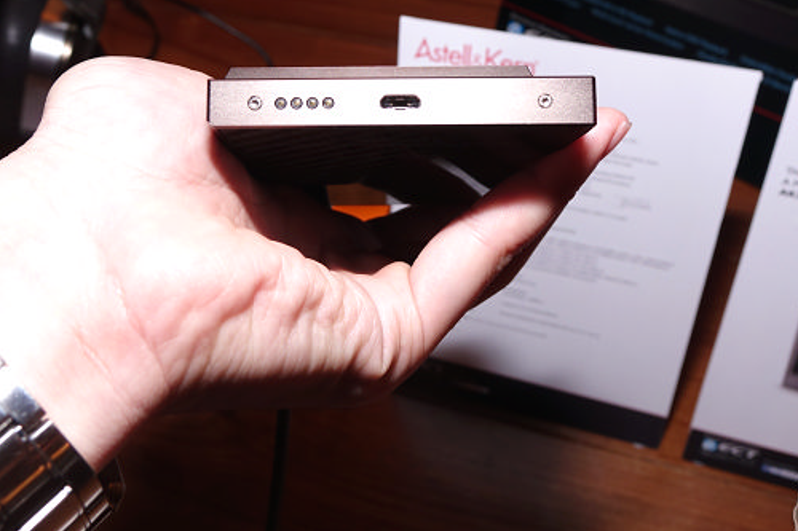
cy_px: 210
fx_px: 886
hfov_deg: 48.5
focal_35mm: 40
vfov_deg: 33.3
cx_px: 381
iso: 200
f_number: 4
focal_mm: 9.11
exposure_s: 1/30
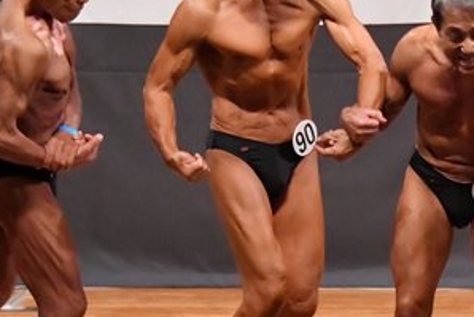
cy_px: 183
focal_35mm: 564
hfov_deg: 3.7
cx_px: 317
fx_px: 7429
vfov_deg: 2.4
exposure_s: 1/400
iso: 10000
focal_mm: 145
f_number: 5.6
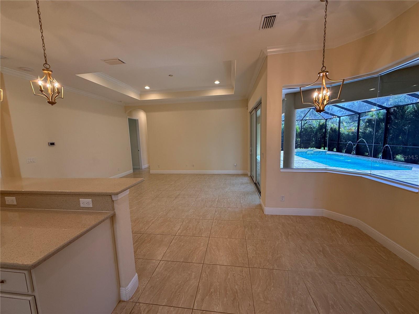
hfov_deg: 102.1
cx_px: 210
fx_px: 169
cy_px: 157
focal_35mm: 14
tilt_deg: -6.6
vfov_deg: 85.7
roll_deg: +2.0
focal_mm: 2.22
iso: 125
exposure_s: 1/120
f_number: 2.2
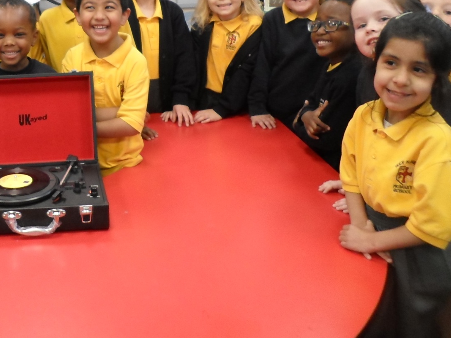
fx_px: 599
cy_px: 42
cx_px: 68
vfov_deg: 30.3
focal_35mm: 46
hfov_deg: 39.1
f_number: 2.5
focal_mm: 4.5
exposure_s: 1/30
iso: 200
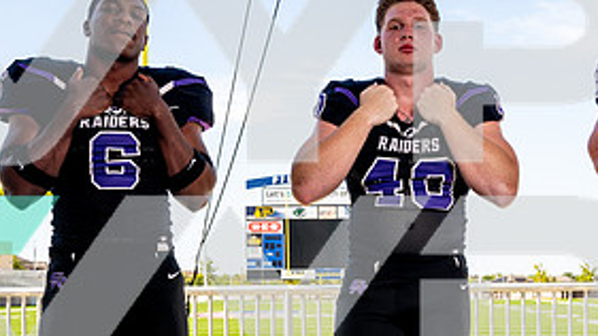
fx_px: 1062
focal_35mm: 67
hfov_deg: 31.3
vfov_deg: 17.7
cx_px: 379
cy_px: 309
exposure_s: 1/125
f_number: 8
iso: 100
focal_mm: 31
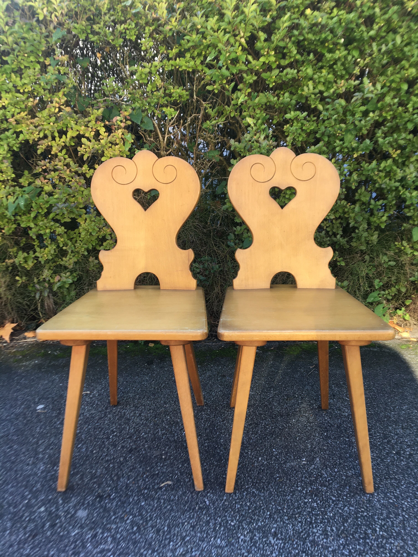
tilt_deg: -18.5
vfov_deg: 61.7
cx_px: 209
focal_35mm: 29
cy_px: 278
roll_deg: +2.5
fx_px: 467
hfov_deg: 48.2
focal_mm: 4.15
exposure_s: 1/112
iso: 25
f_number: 2.2
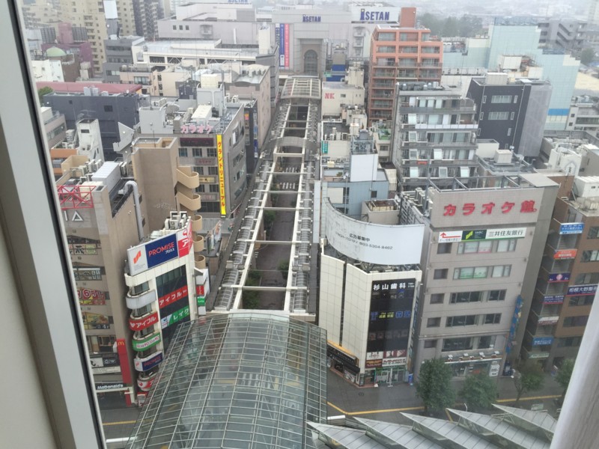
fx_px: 502
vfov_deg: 48.2
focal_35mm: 29
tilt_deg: -25.8
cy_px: 224
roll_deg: -0.5
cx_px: 300
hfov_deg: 61.7
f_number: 2.2
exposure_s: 1/501
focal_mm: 4.15
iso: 32
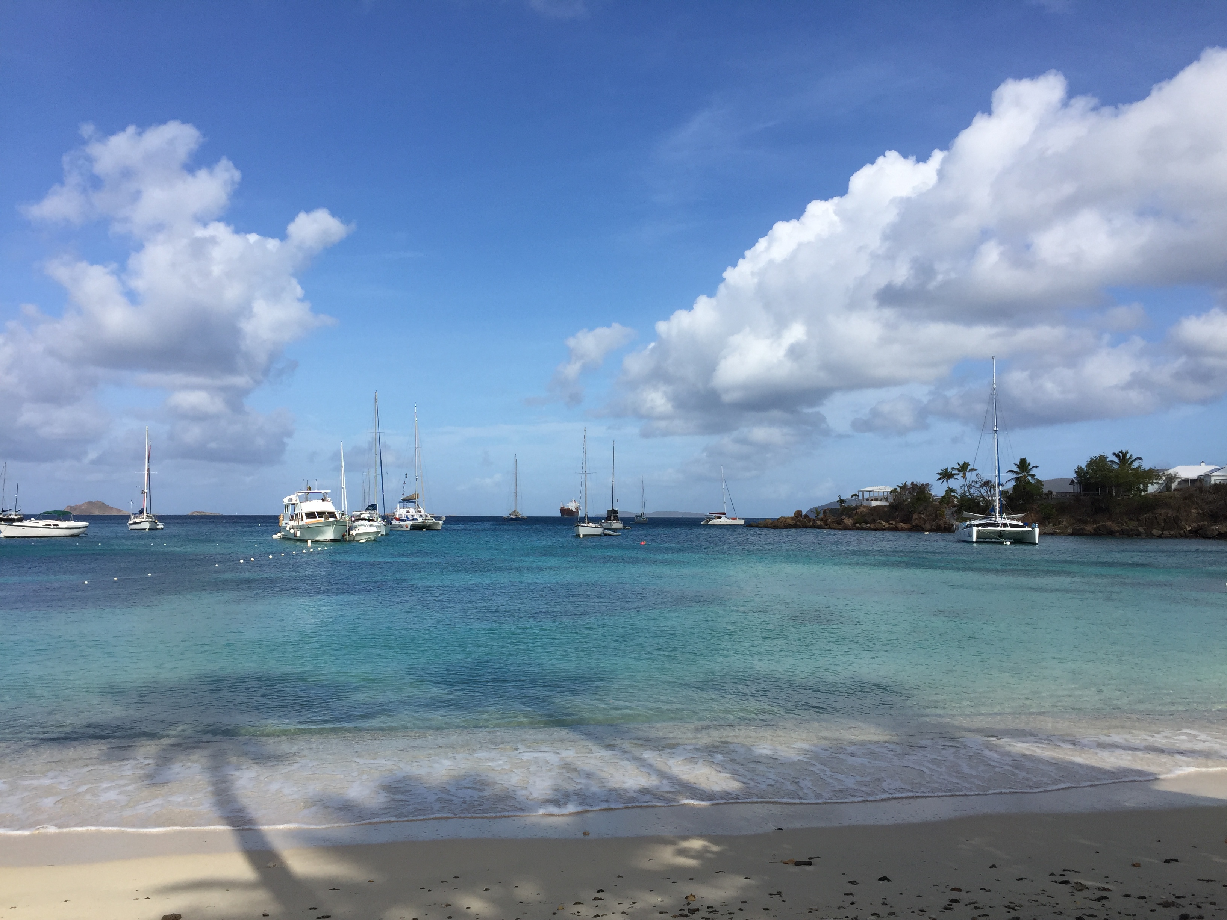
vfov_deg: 48.2
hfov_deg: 61.7
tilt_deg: +1.0
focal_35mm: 29
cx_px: 614
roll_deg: -1.8
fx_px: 1028
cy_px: 460
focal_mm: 4.15
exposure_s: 1/3049
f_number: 2.2
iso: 32
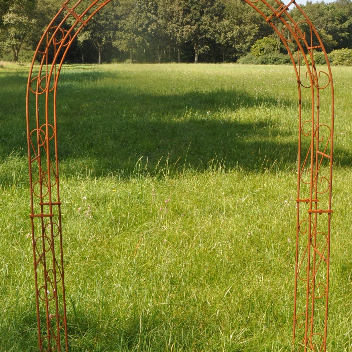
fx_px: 468
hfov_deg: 41.3
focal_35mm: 41
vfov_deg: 41.1
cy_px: 142
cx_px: 177
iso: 200
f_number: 9
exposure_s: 1/200
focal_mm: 21
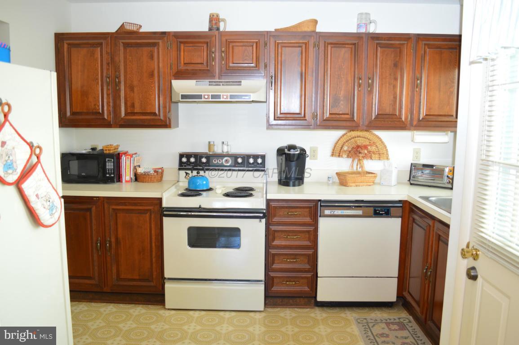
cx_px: 260
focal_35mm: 27
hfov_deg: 67.4
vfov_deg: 47.9
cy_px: 172
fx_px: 389
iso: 400
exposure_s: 1/40
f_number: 3.5
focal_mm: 18
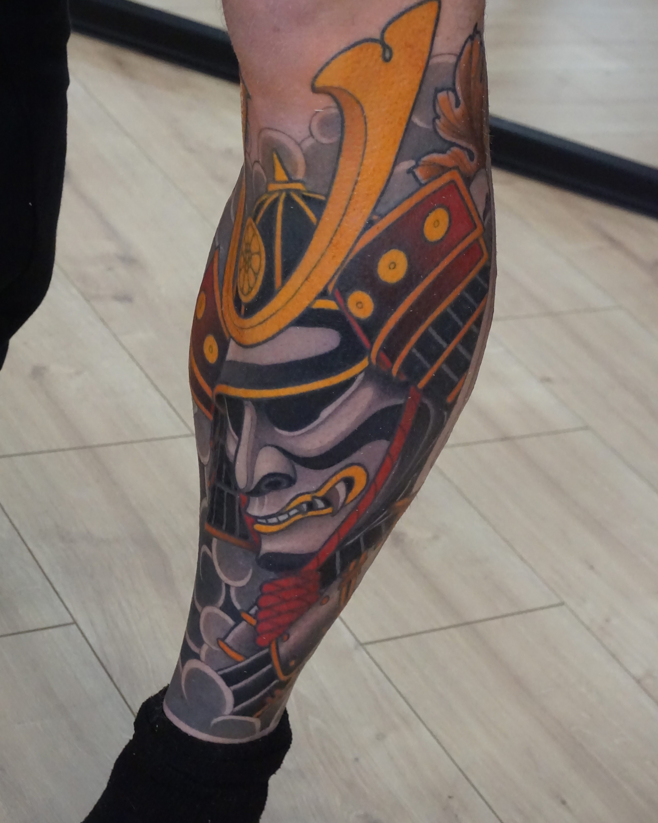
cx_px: 328
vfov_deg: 27.3
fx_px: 1694
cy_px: 387
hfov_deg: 22.0
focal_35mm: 70
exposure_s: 1/200
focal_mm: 41
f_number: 8
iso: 8000
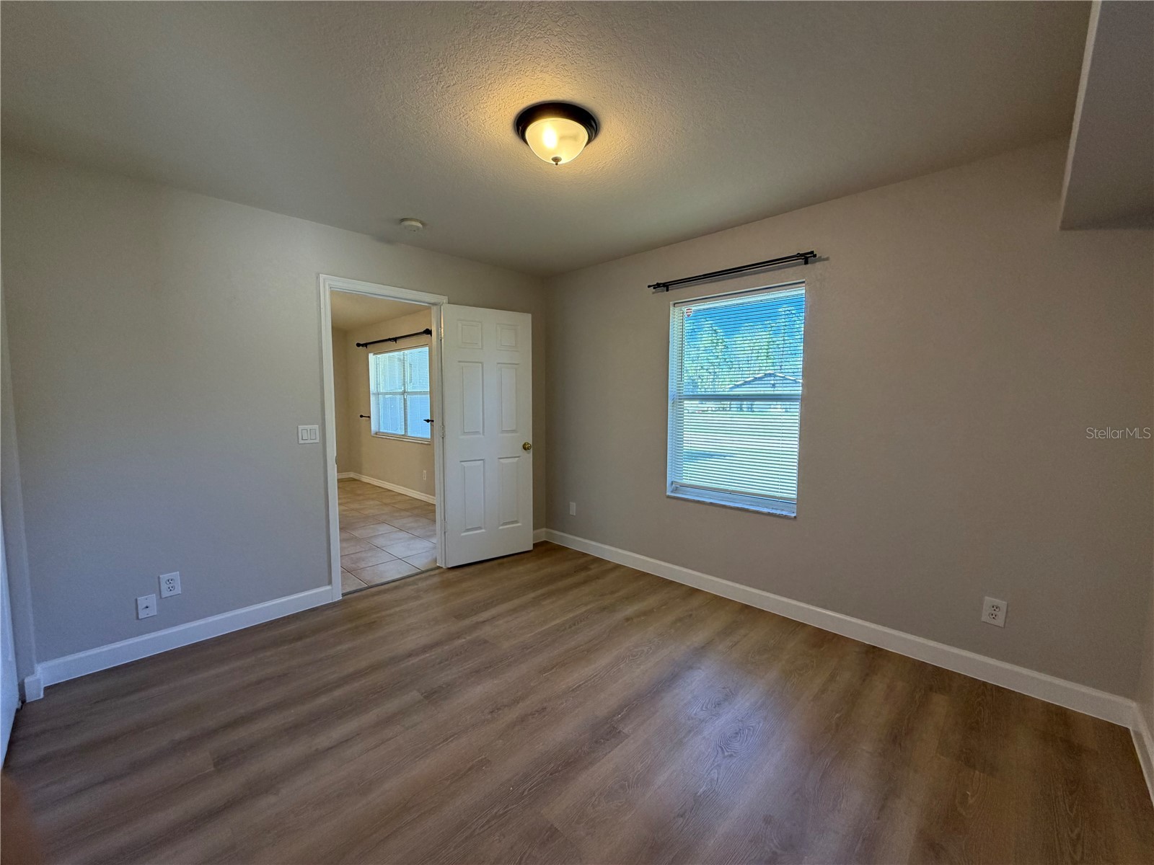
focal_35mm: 14
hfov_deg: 102.1
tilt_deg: -4.2
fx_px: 467
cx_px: 577
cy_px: 432
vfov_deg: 85.7
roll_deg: +0.6
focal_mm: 2.22
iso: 160
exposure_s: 1/60
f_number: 2.2
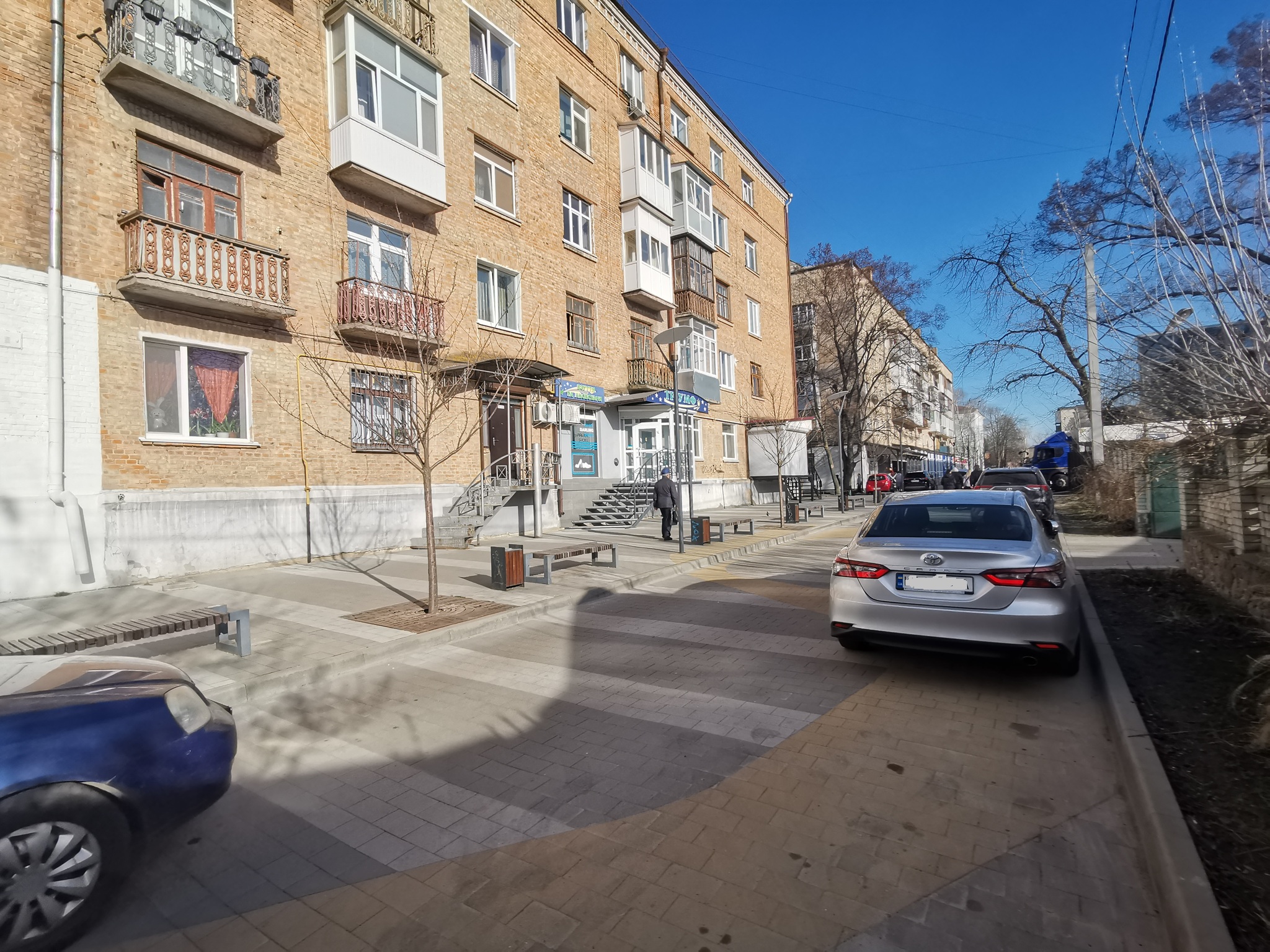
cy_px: 476
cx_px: 635
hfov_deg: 91.0
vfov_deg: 74.7
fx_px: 624
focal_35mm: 17
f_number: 2.2
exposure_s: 1/1623
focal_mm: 2.23
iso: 50
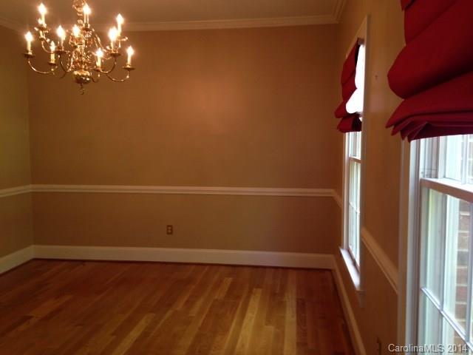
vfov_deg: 42.9
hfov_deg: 55.4
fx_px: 451
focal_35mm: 33
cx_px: 236
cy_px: 178
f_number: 2.4
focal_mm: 4.12
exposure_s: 1/20
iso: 64
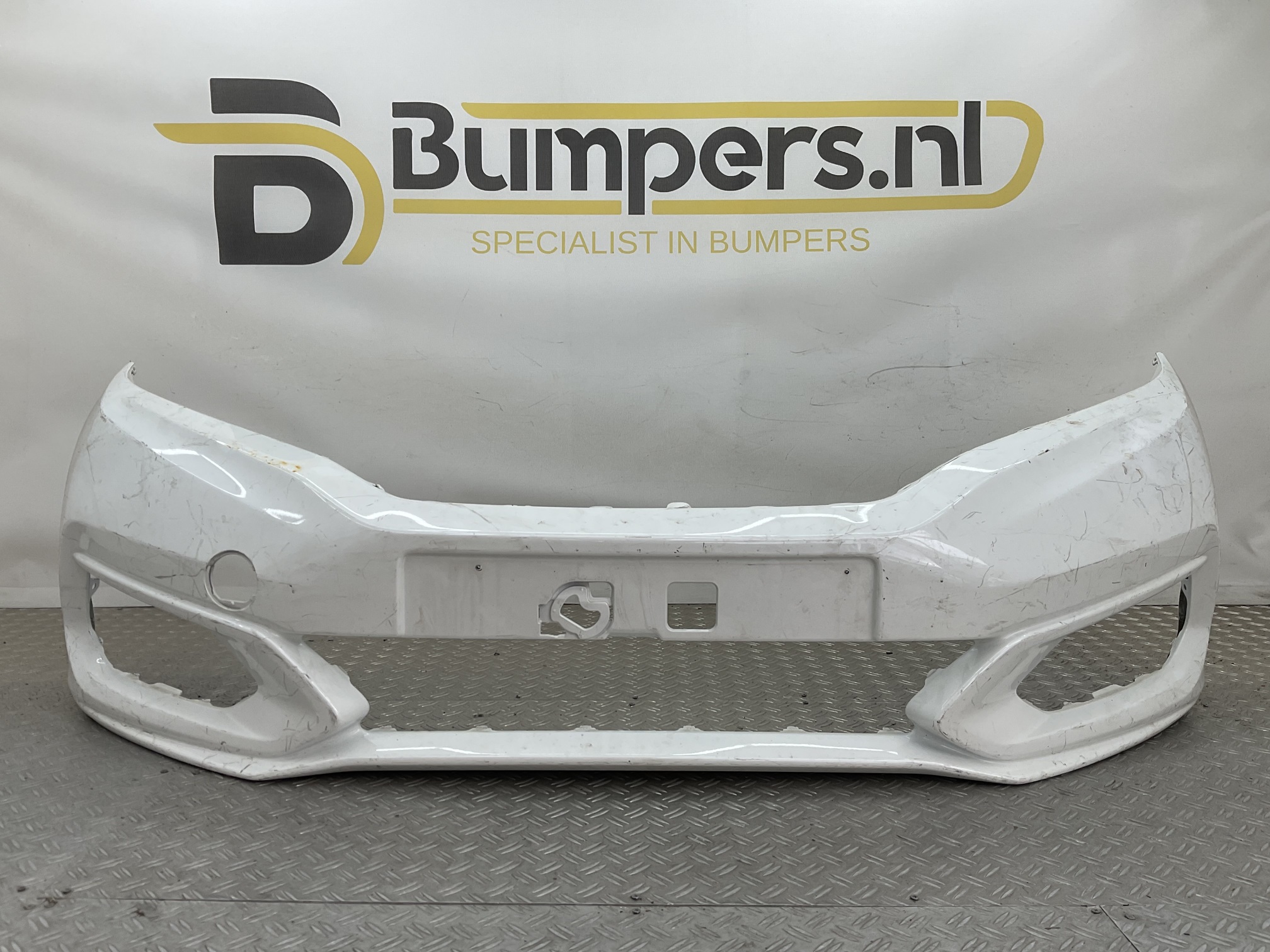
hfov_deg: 61.7
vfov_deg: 48.2
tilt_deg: -6.0
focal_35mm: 29
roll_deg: -1.4
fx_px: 1064
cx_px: 635
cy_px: 476
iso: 16
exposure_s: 1/164
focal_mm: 3
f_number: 1.8
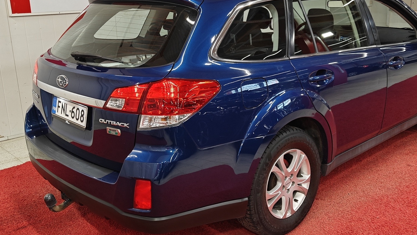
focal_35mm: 40
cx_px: 237
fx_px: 442
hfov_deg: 50.3
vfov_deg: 29.7
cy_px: 105
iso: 100
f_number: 1.8
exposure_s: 1/61
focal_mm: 5.59
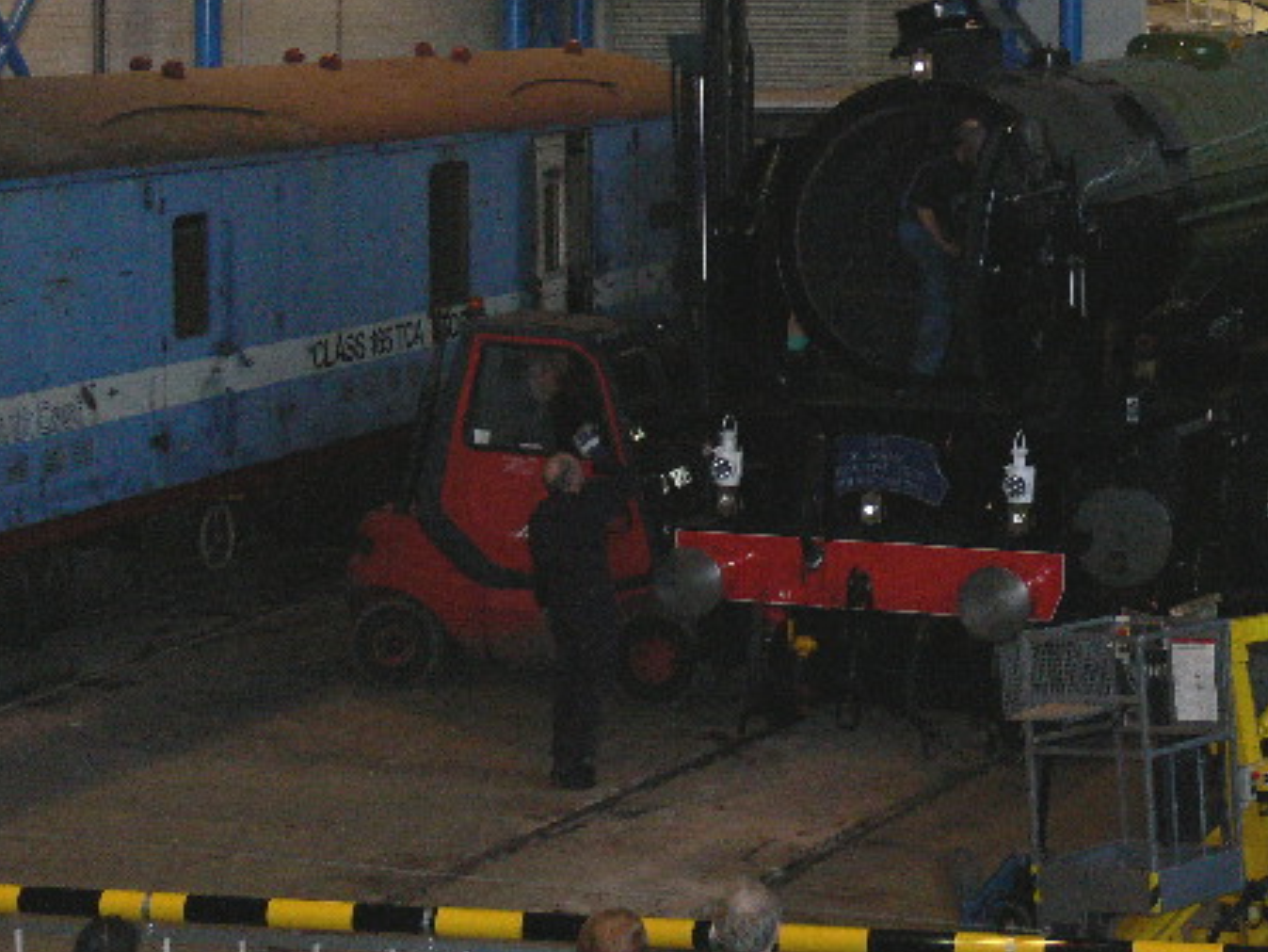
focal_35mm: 101
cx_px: 1000
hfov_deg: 19.3
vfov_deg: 14.6
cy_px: 336
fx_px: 3701
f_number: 3.2
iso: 250
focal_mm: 13.2
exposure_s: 1/30
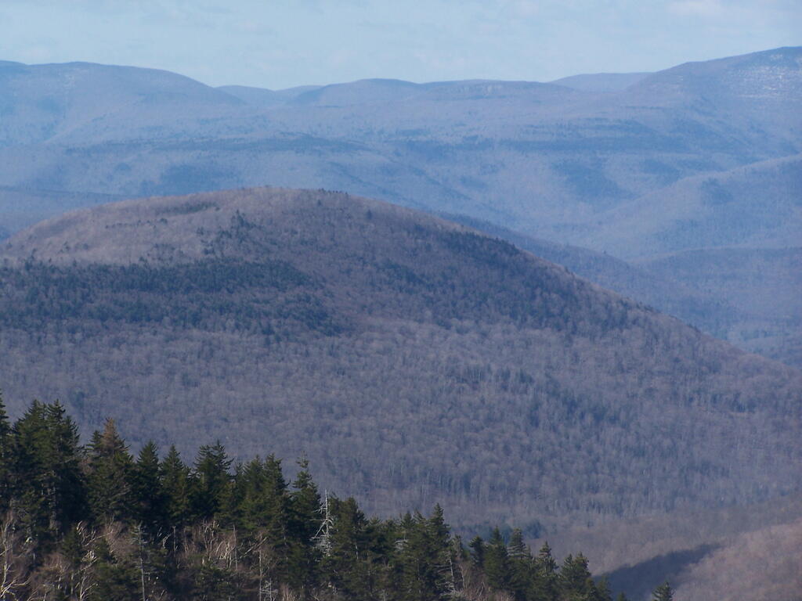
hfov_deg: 10.5
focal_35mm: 189
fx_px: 4379
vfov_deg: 7.9
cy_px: 300
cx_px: 401
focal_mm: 31.3
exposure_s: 1/640
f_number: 4.5
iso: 80
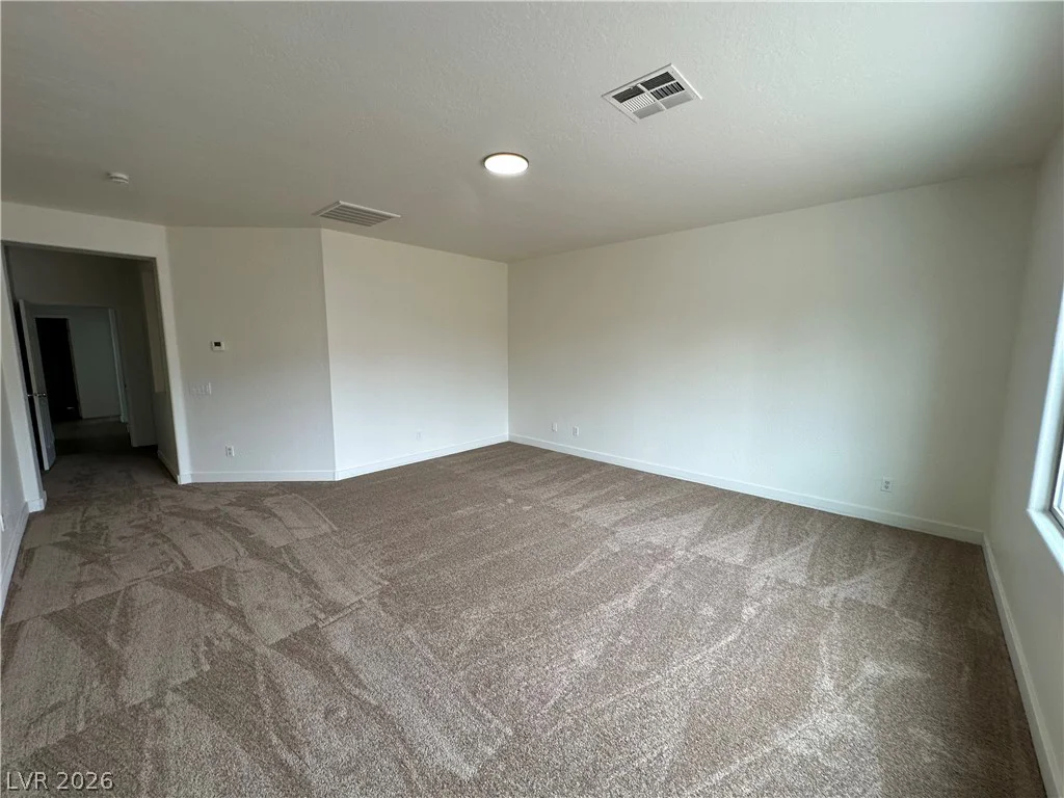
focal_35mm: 14
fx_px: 430
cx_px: 532
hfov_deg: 102.1
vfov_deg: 85.7
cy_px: 399
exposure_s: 1/120
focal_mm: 2.22
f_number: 2.2
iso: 80
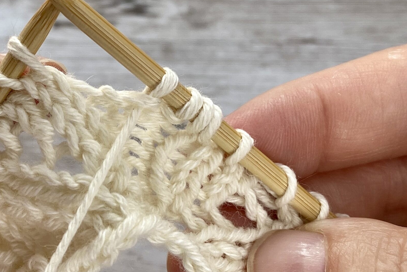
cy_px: 178
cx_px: 100
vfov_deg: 31.7
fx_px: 475
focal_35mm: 42
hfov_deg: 44.8
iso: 32
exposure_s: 1/171
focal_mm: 4.25
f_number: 1.8
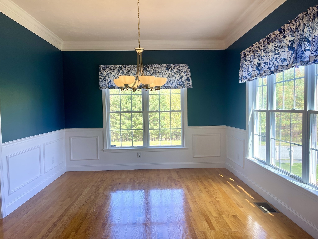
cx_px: 159
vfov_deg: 54.9
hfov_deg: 69.4
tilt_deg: -4.1
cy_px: 120
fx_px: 230
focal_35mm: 25
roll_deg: +1.2
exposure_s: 1/120
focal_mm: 5.1
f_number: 1.6
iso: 32
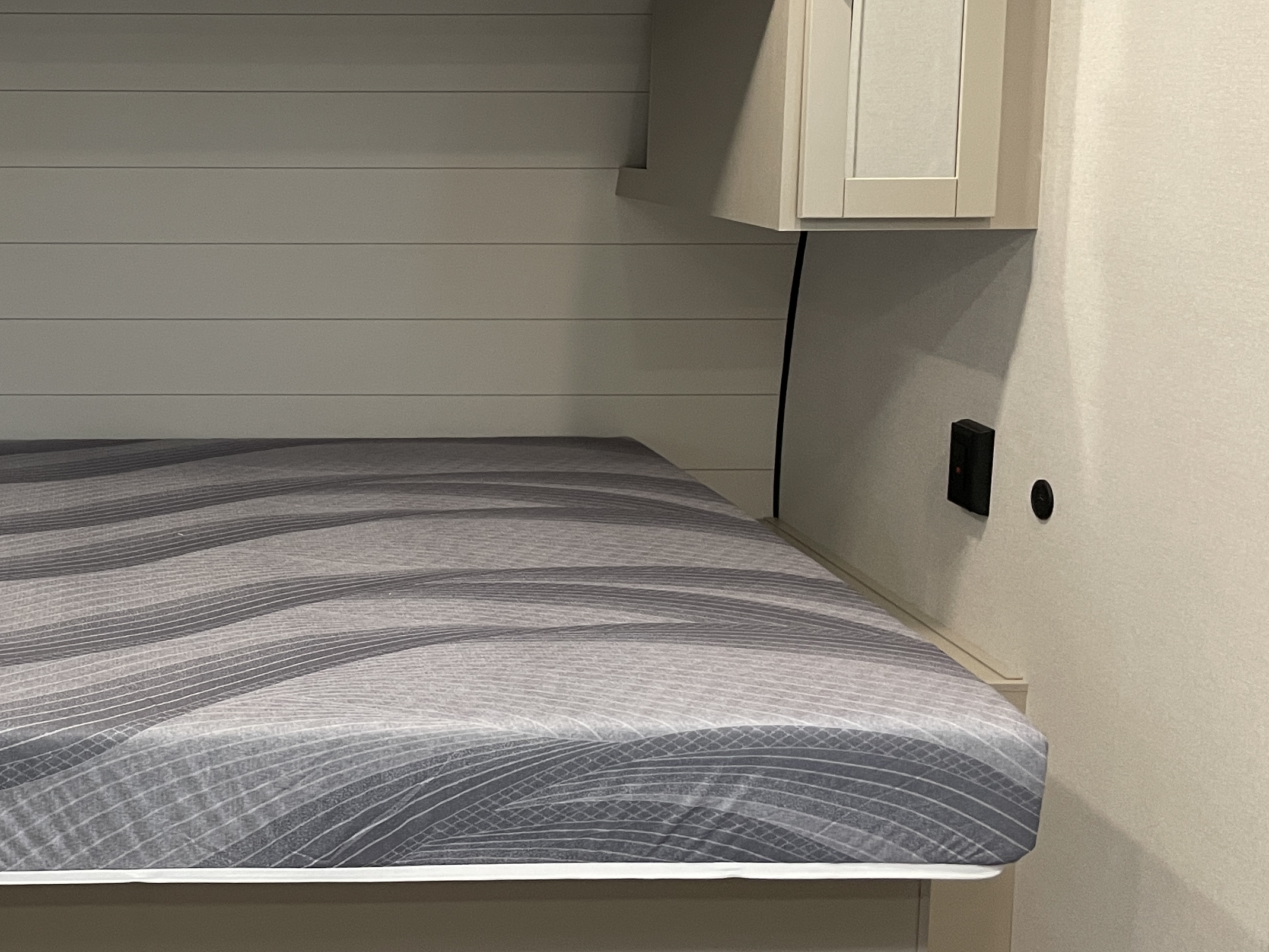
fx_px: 1797
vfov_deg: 29.4
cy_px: 290
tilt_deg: -4.4
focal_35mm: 49
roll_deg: +0.2
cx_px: 173
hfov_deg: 36.9
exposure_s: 1/60
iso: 200
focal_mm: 4.2
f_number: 1.6
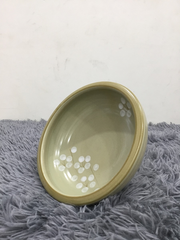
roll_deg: +1.4
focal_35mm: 31
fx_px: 215
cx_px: 90
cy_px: 120
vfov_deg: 58.4
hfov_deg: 45.4
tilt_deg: -11.9
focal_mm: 3.3
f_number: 2.4
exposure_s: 1/33
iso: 100
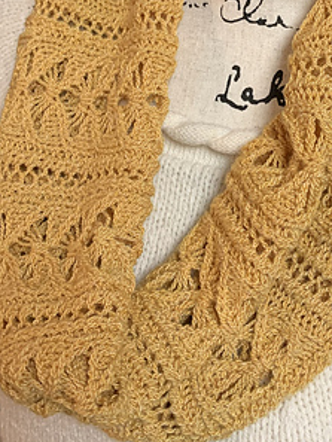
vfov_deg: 33.1
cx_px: 268
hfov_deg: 25.6
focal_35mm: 56
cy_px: 70
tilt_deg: -23.2
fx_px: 716
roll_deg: -1.4
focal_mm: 4.25
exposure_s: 1/60
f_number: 1.8
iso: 125
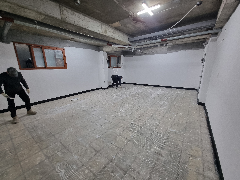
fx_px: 90
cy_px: 90
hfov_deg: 106.2
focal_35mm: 13
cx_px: 120
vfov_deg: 89.9
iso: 400
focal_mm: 2.2
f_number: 2.2
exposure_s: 1/60
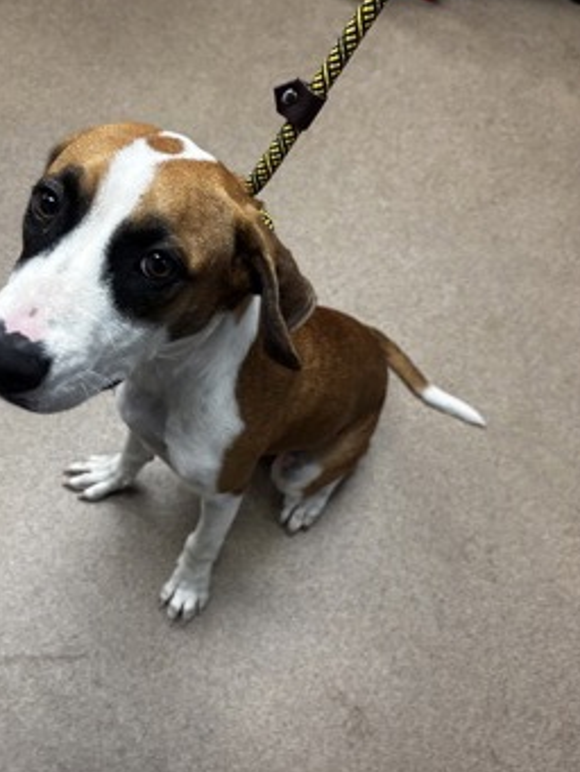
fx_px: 714
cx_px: 228
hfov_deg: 43.9
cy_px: 383
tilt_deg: -61.7
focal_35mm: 32
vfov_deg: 56.8
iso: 125
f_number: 1.6
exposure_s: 1/64
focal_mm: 5.96
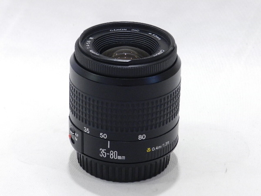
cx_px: 130
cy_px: 98
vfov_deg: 11.4
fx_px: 980
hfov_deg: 15.2
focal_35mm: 130
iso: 800
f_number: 5
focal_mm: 23.1
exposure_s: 1/40
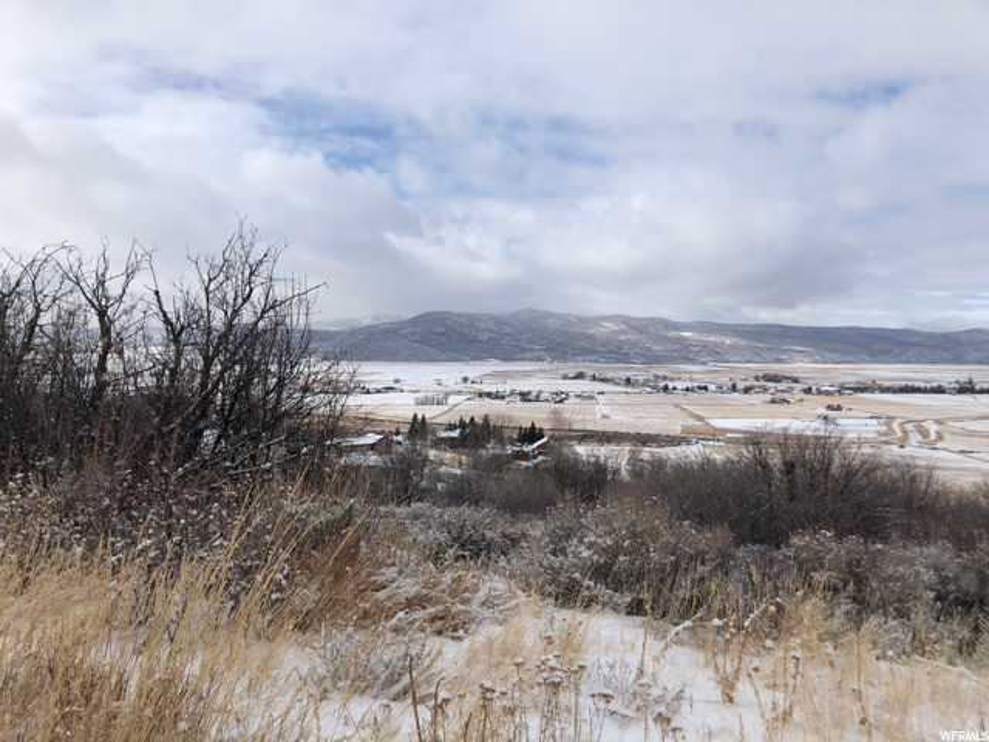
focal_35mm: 28
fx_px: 800
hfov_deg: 63.4
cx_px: 494
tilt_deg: +0.9
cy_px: 371
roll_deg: -1.7
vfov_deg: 49.7
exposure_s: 1/3472
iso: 25
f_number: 1.8
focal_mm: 3.99
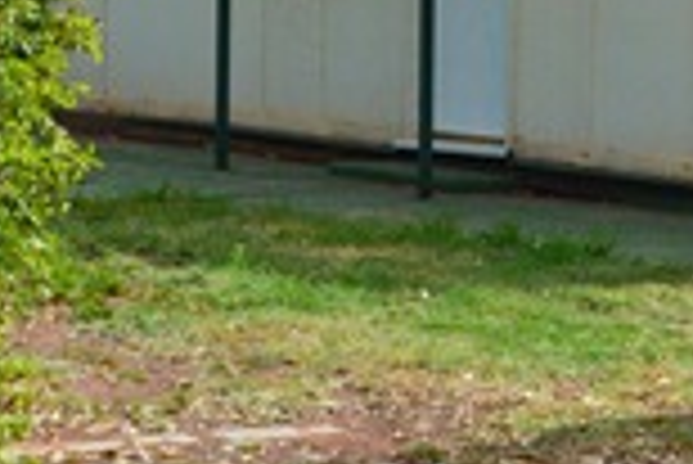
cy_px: 126
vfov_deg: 8.0
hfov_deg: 11.8
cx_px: 806
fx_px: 3295
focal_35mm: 171
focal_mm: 22
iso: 400
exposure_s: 1/400
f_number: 11
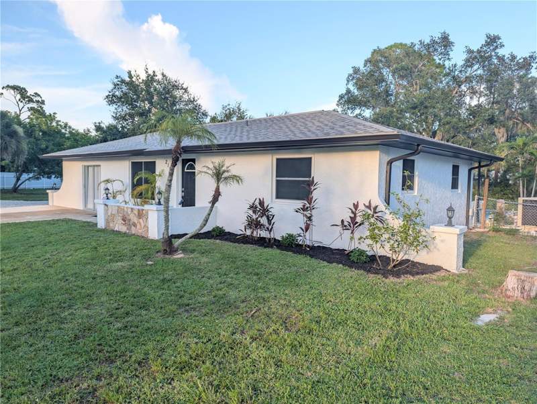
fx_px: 373
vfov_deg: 56.9
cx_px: 268
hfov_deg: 71.5
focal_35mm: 24
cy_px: 202
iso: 33
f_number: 1.68
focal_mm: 6.9
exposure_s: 1/300
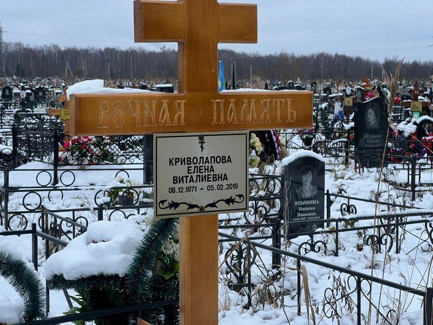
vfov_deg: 19.1
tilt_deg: -7.6
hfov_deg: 25.3
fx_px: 963
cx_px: 216
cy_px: 162
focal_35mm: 77
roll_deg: -0.8
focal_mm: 9
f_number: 2.8
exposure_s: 1/99
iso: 32
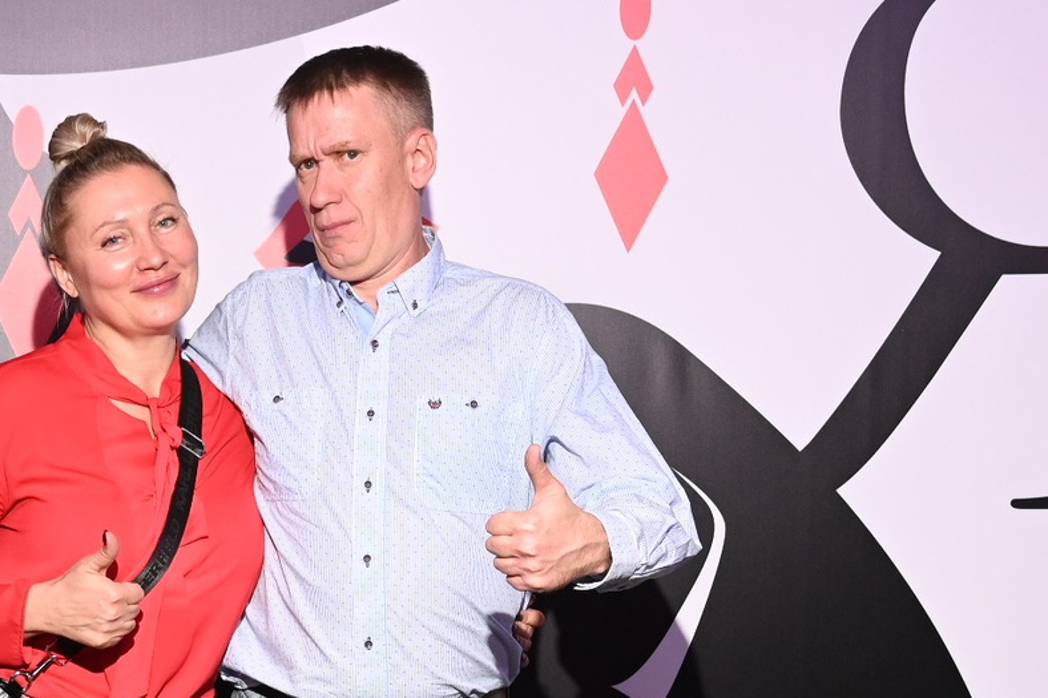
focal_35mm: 78
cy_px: 651
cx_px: 154
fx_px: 2270
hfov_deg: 25.4
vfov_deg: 17.2
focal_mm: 24
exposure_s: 1/200
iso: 800
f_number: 5
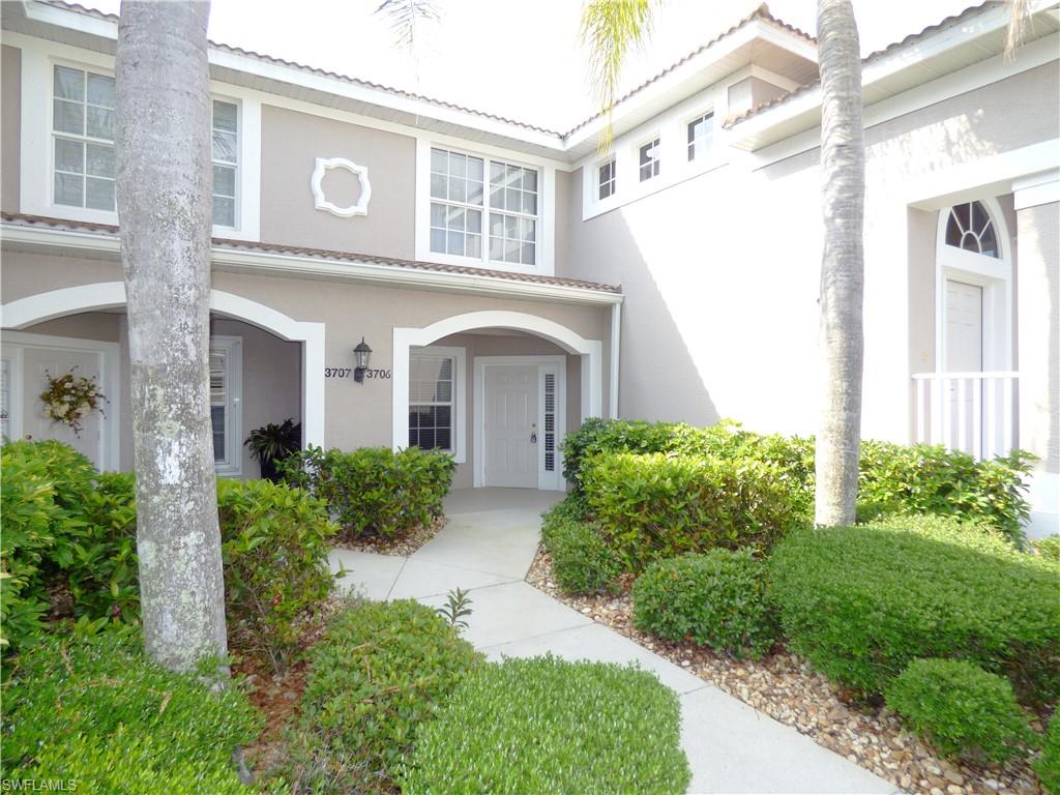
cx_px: 530
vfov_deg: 66.0
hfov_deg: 81.7
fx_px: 612
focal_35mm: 20
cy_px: 398
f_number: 2.8
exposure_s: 1/400
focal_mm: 3.58
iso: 100
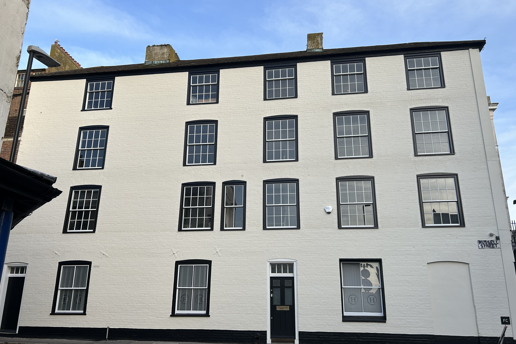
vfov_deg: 46.4
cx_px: 254
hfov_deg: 65.5
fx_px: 401
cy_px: 180
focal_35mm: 28
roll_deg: -0.1
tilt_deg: +16.5
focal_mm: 5.7
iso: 50
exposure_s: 1/614
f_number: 1.5
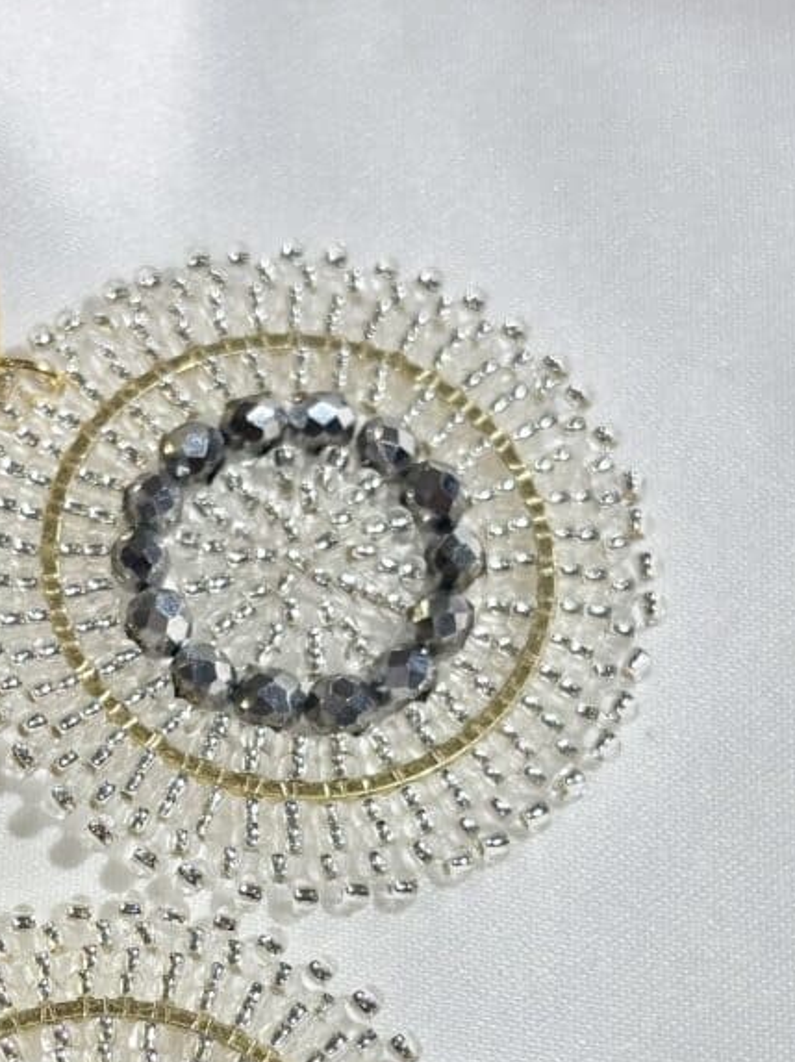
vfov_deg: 20.8
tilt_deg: -67.1
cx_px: 198
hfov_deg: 15.8
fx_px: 2851
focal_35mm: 93
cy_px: 904
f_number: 1.6
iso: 32
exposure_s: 1/261
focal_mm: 5.96
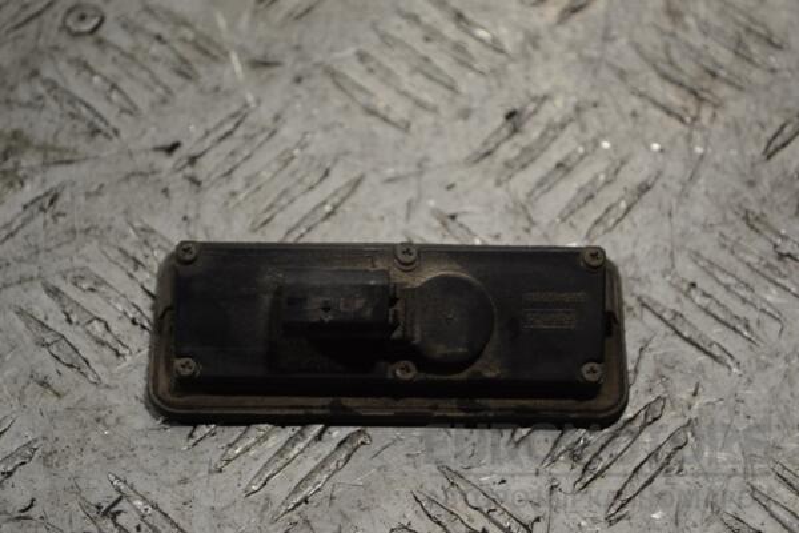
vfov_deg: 16.6
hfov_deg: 24.6
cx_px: 400
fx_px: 1831
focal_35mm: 82
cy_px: 266
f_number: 5.6
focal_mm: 55
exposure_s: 1/30
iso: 100
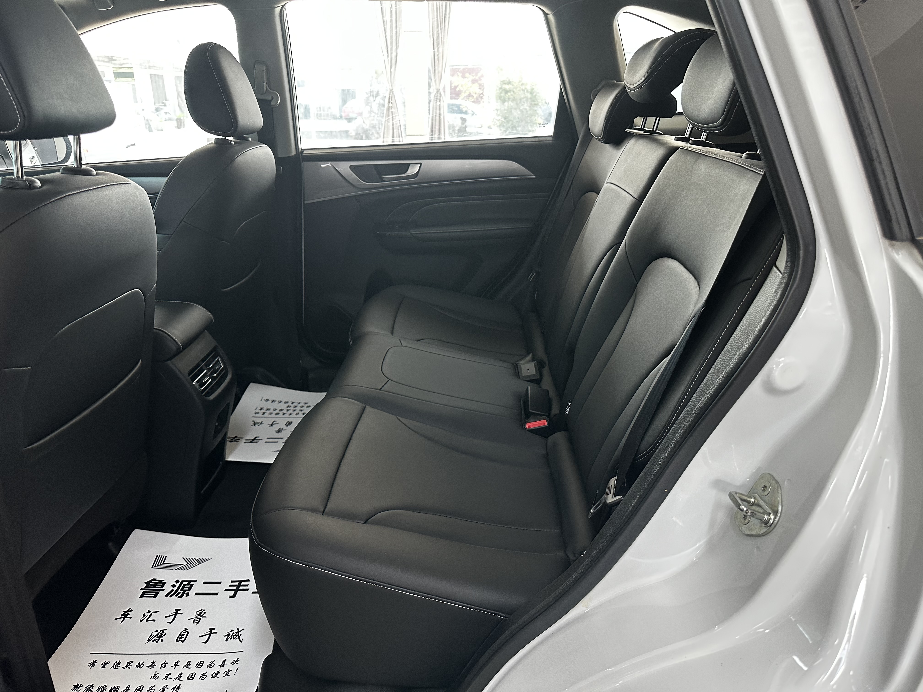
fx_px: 640
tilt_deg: -19.2
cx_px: 462
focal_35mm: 24
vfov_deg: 56.8
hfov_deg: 71.6
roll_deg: +0.5
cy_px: 346
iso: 250
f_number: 1.78
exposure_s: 1/93
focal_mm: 6.86
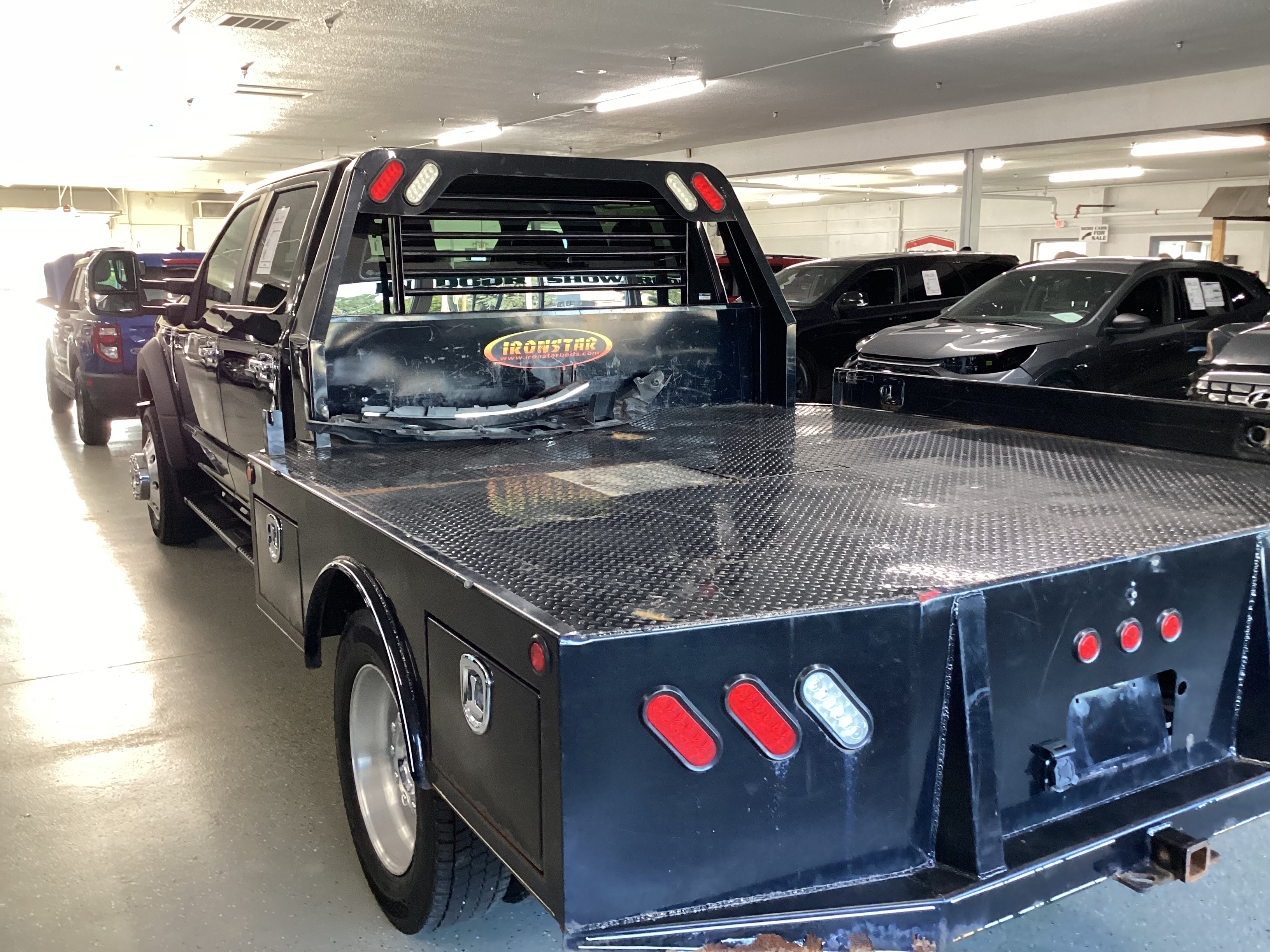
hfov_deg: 58.4
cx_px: 635
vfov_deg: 45.4
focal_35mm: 31
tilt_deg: -11.7
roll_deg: -0.6
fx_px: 1137
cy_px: 476
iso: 250
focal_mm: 3.3
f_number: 2.4
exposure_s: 1/60
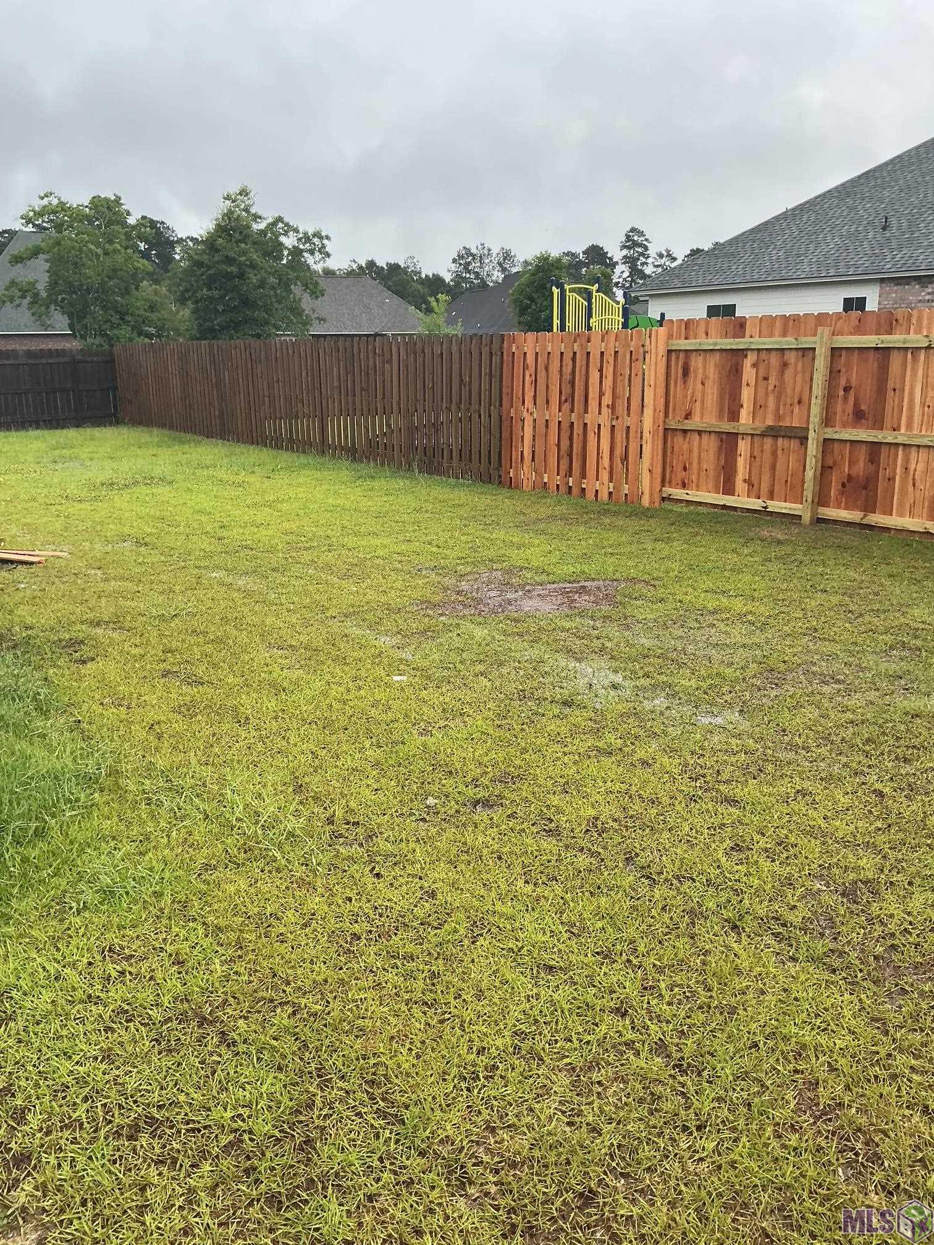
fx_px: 1043
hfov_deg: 48.2
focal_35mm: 29
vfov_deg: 61.7
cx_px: 467
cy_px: 622
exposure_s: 1/120
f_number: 1.8
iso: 40
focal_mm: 3
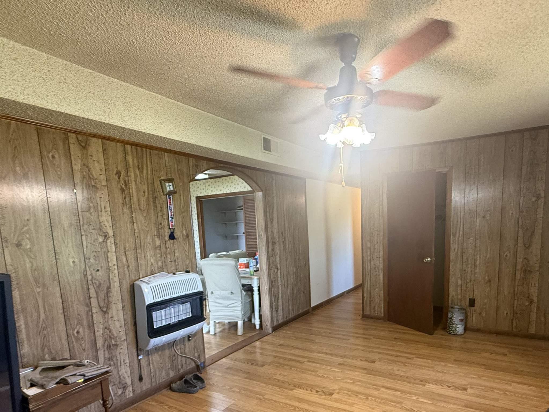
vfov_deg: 62.1
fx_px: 333
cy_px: 270
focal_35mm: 21
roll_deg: +1.5
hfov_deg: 78.6
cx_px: 309
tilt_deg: -7.5
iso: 400
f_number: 2.2
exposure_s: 1/60
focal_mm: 2.22
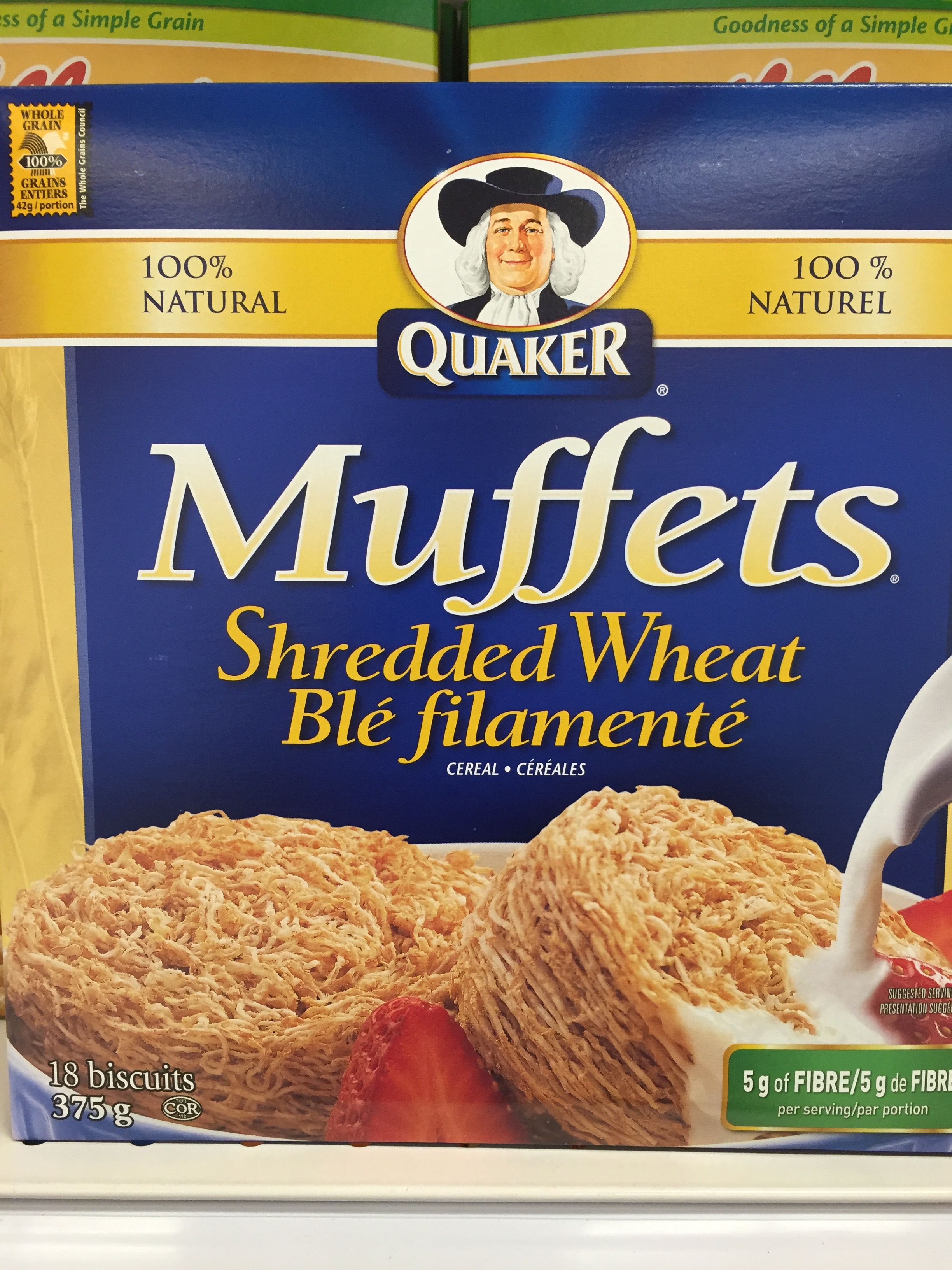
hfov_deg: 48.2
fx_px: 1063
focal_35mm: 29
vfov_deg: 61.7
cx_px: 476
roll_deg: -1.0
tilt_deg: -6.9
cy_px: 635
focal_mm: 4.15
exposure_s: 1/30
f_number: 2.2
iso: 50
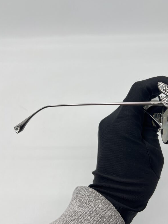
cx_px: 103
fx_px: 220
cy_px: 122
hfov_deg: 41.5
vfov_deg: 53.9
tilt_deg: -49.7
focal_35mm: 34
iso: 32
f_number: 1.5
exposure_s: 1/145
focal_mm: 5.7
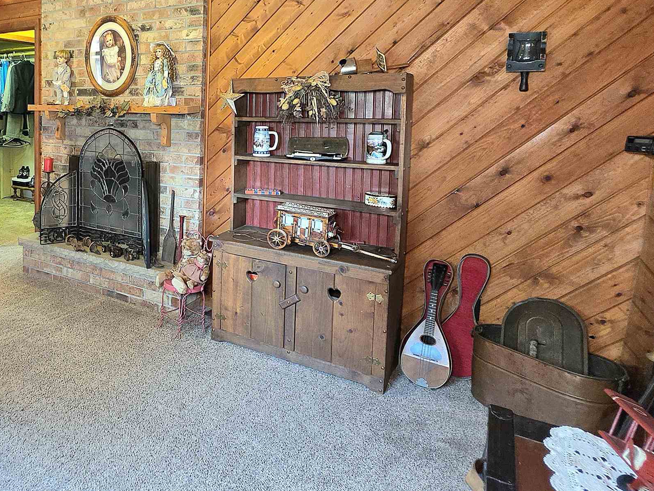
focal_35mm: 25
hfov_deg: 62.9
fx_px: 472
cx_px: 122
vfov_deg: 53.7
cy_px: 161
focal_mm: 2.2
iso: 250
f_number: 1.9
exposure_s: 1/60.2
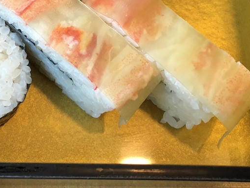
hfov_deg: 27.2
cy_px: 0
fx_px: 491
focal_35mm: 68
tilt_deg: -68.6
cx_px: 9
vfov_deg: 20.9
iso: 20
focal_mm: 3.99
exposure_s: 1/30
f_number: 1.8
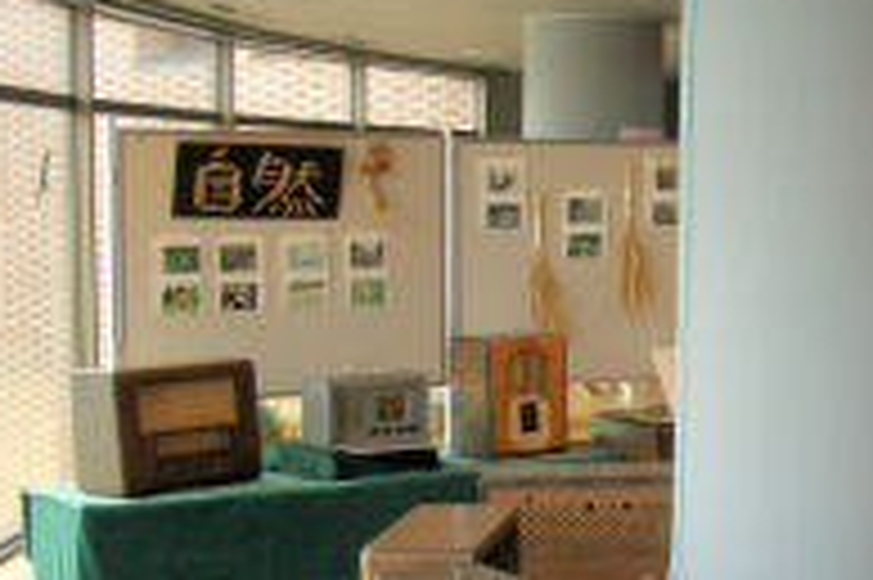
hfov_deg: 27.7
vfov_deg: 18.8
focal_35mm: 72
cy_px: 400
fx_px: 1744
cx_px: 662
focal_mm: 5.8
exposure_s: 1/60
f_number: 2.6
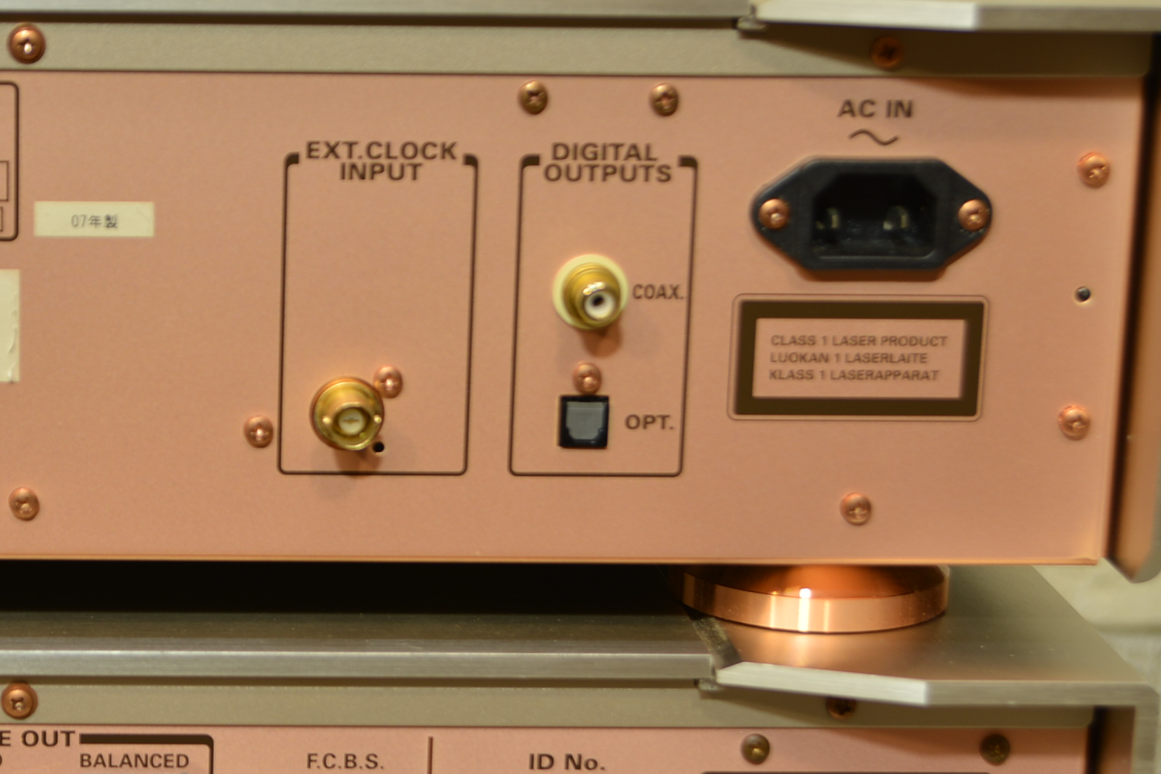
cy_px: 478
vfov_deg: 12.3
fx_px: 3580
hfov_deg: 18.0
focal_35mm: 111
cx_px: 55
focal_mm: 50
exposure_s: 1/40
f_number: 4
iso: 100
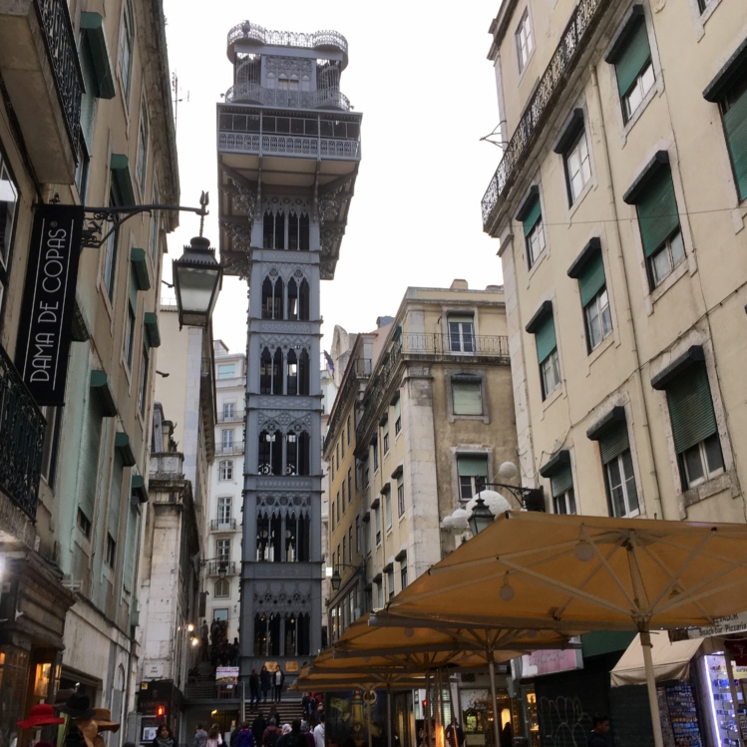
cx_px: 351
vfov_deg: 47.2
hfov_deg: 47.2
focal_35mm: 35
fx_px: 855
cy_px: 379
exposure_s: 1/100
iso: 32
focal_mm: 4.15
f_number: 2.2
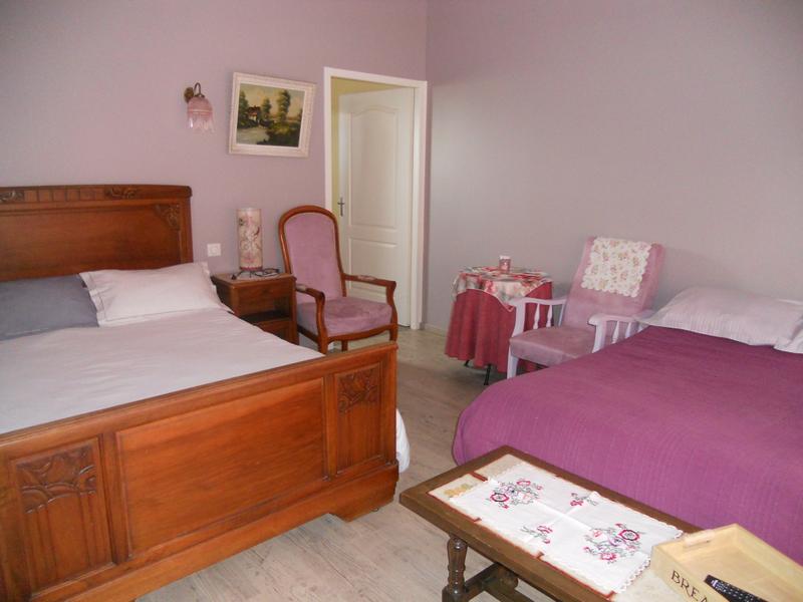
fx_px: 626
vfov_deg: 51.4
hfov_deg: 65.3
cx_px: 402
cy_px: 301
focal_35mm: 27
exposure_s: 1/25
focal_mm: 4.9
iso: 400
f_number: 3.2
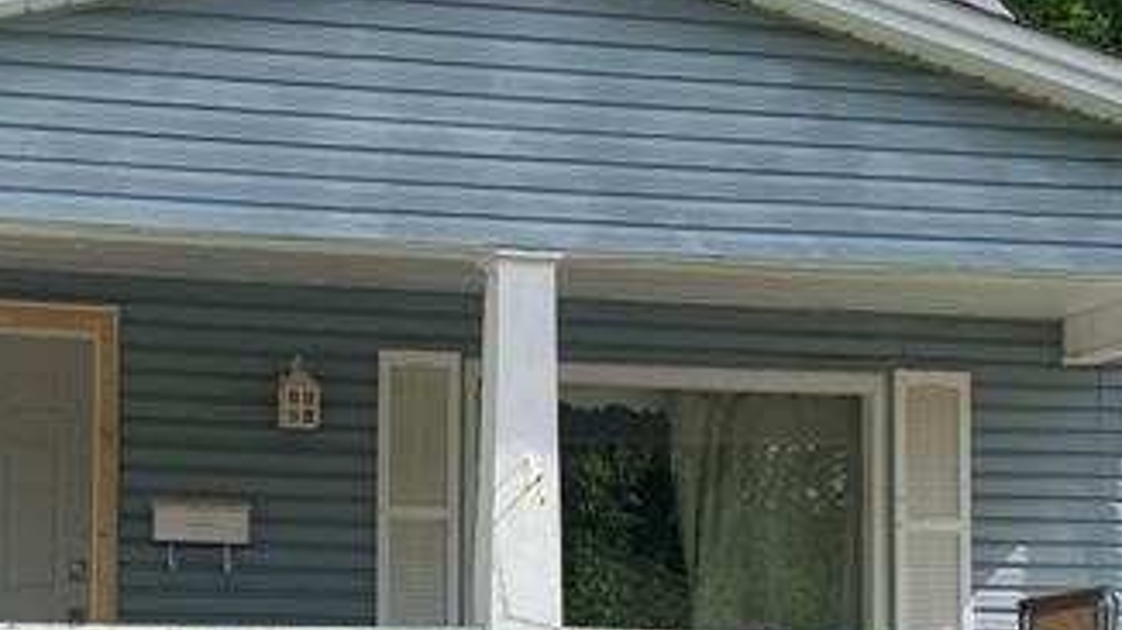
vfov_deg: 13.5
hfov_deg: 23.9
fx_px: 2647
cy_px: 565
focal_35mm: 89
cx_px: 461
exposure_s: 1/1100
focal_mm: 4.25
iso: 25
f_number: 1.8
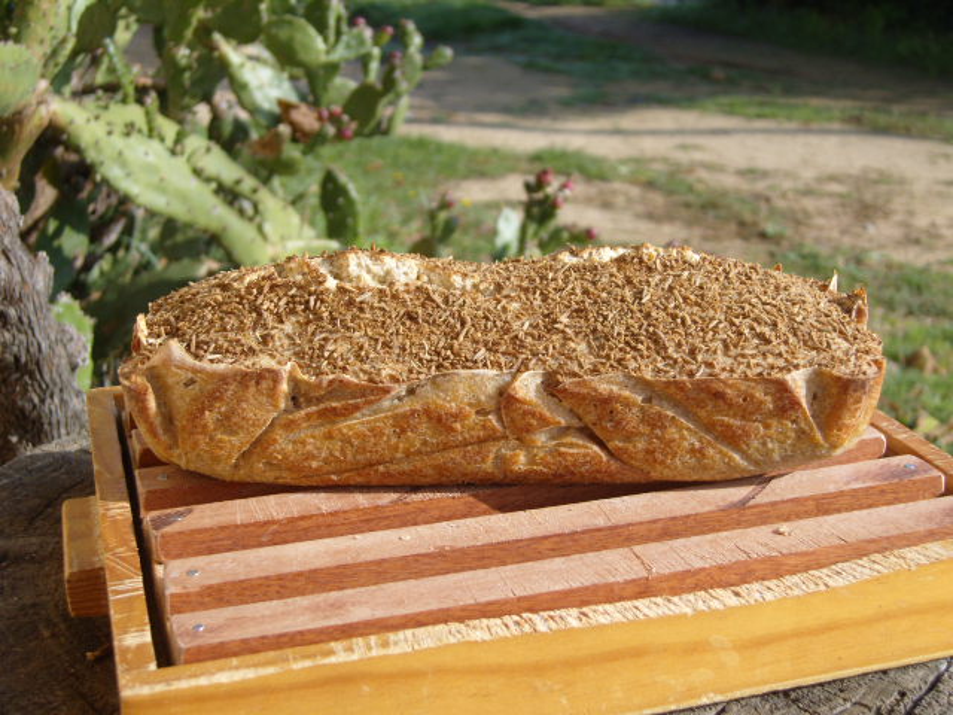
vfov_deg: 27.5
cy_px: 358
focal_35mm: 53
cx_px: 476
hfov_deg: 36.2
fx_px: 1459
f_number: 8.8
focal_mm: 11
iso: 80
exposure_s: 1/125
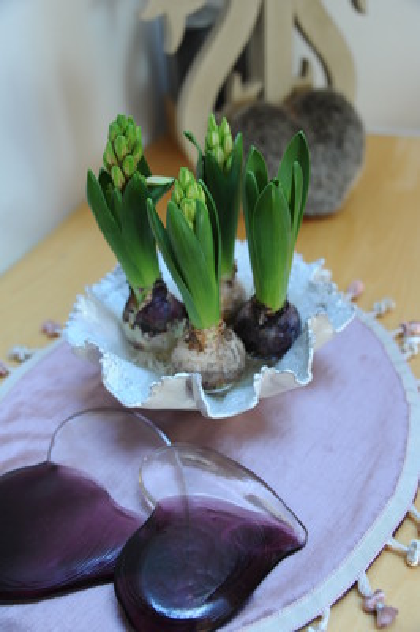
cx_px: 210
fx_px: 614
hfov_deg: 37.8
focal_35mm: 35
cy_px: 316
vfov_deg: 54.5
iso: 450
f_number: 4
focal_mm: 35
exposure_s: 1/30
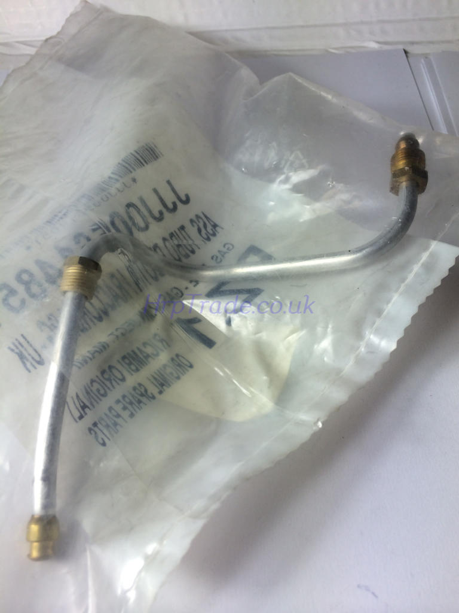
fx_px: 530
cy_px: 306
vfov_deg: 60.0
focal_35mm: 30
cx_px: 230
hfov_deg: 46.8
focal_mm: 4.12
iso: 32
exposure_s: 1/187
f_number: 2.2
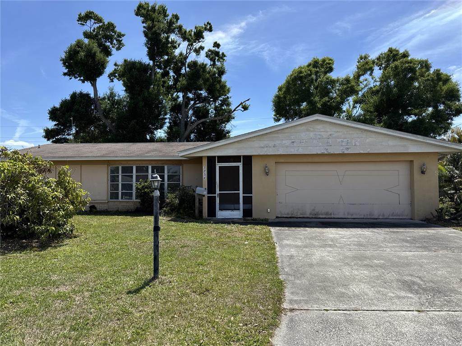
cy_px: 173
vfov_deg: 56.8
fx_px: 320
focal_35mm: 24
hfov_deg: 71.6
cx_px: 231
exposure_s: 1/3802
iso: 80
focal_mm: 6.76
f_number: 1.78
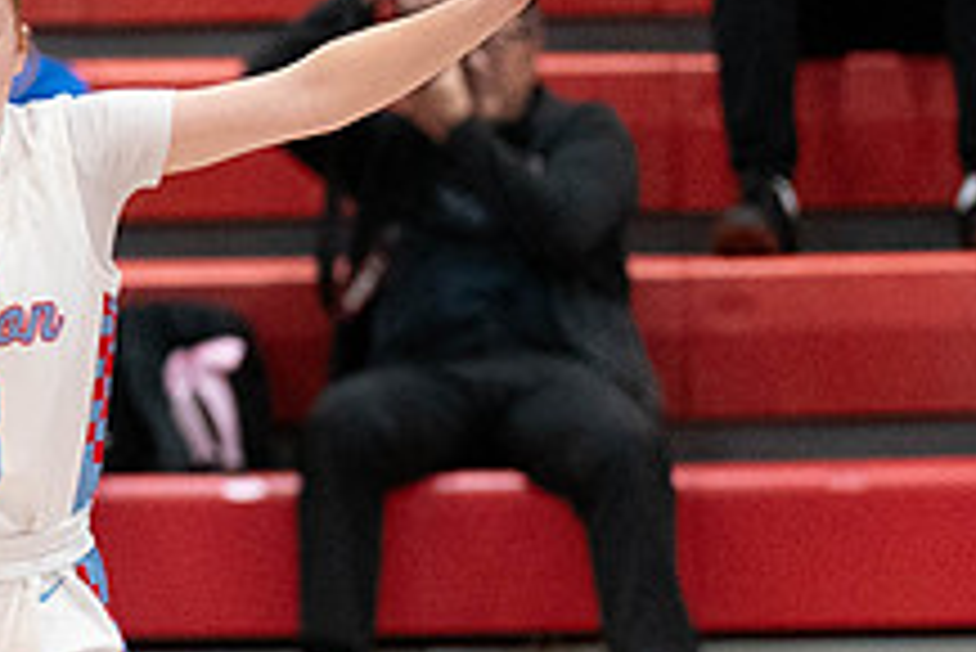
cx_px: -80
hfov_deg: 2.5
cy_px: 361
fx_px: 22408
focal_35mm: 826
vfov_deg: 1.7
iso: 5000
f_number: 2.8
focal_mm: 200
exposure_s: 1/1000
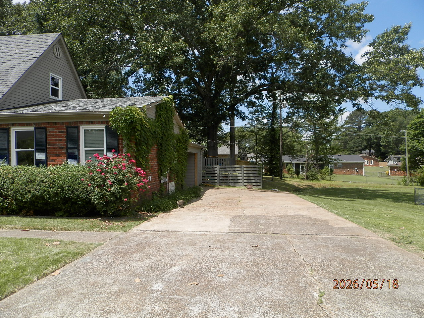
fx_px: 306
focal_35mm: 25
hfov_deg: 69.4
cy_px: 159
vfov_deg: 54.9
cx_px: 212
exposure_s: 1/1250
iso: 80
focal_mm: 4.5
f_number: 3.1
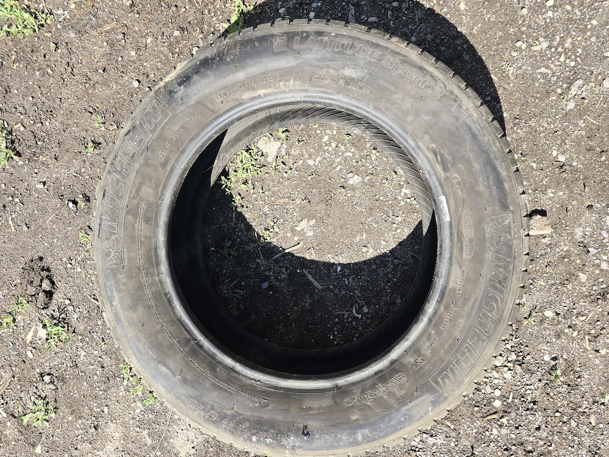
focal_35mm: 23
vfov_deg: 58.9
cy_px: 228
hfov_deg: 73.9
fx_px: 405
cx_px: 304
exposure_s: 1/229
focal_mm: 6.3
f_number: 1.7
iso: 12
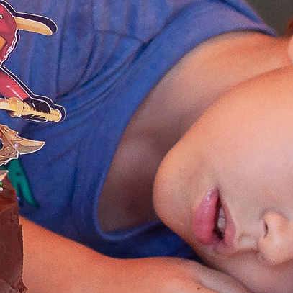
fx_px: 2681
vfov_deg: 6.2
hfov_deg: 6.1
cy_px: 36
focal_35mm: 280
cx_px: -207
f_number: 3.2
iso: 200
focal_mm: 35
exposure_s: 1/200
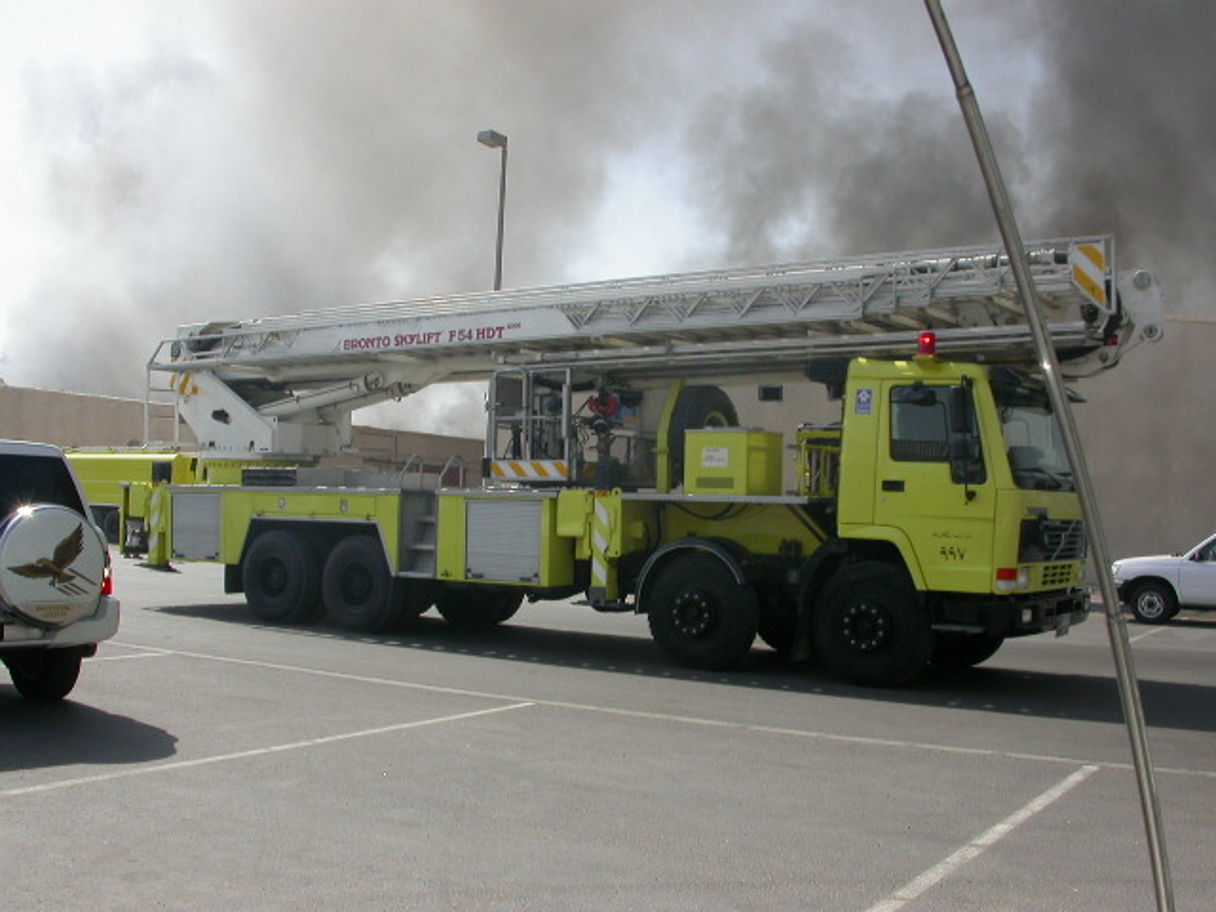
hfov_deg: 49.0
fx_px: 1335
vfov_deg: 37.7
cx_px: 608
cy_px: 456
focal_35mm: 38
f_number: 6.7
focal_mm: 7.85
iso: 100
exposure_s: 1/334
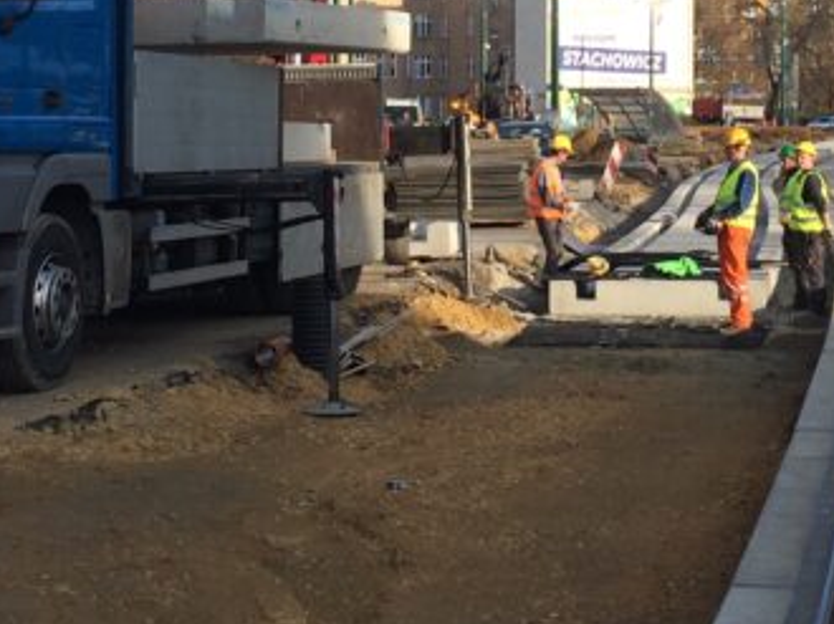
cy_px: 25
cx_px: 538
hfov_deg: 21.7
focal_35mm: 90
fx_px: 2167
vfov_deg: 16.1
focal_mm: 4.15
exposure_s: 1/1001
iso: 32
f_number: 2.2
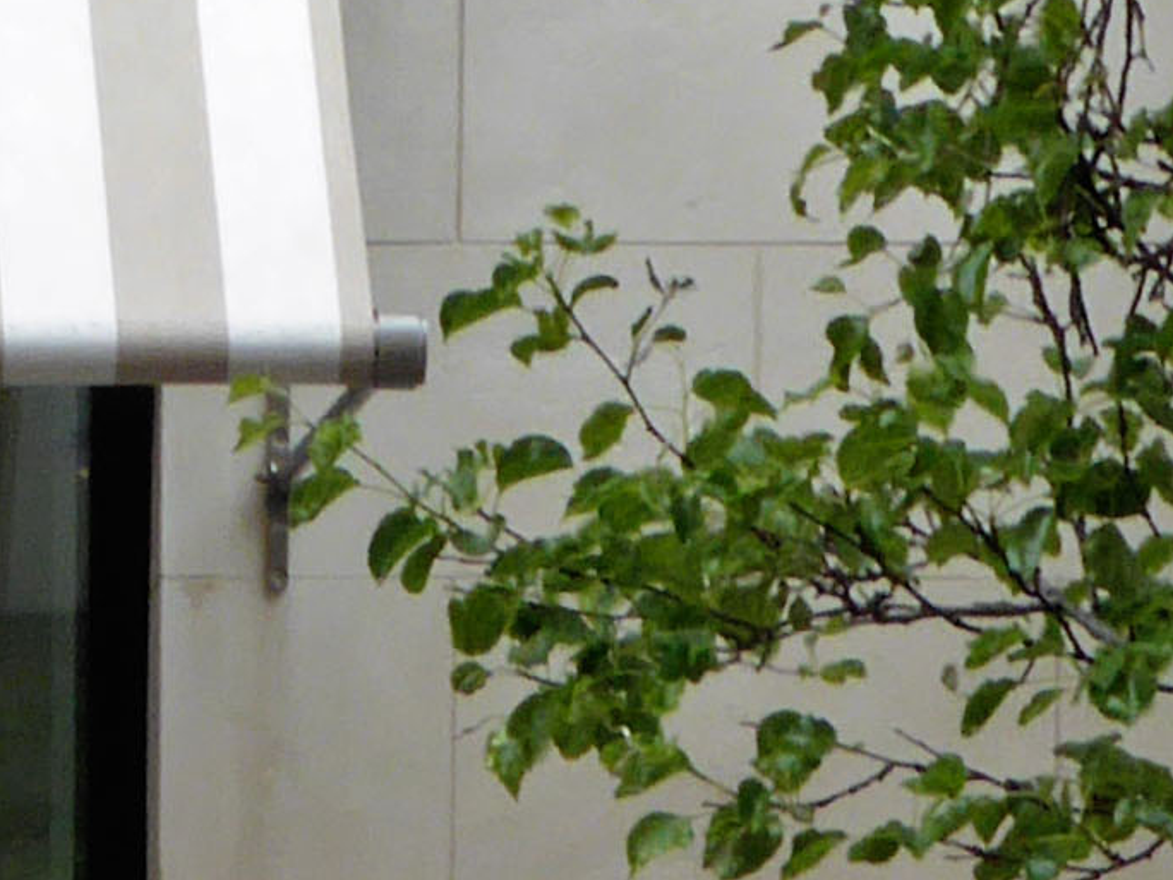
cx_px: 792
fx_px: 12131
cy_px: 1561
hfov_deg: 5.5
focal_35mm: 358
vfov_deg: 4.1
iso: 125
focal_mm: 9
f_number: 5.6
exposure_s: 1/60
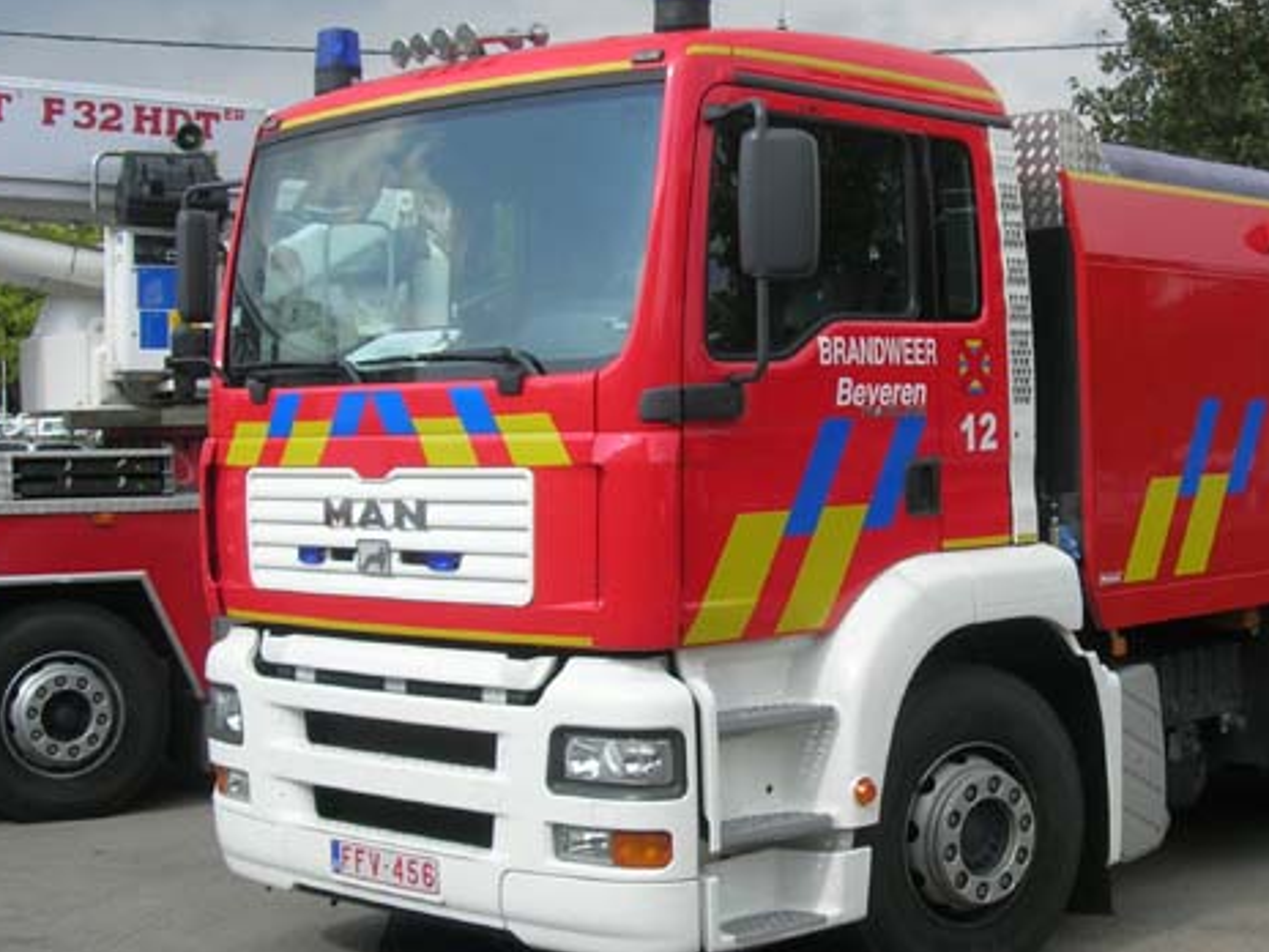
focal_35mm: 59
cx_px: 861
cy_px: 509
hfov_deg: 32.4
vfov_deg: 24.8
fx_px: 2163
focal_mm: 7.8
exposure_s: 1/395
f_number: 4.8
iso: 64
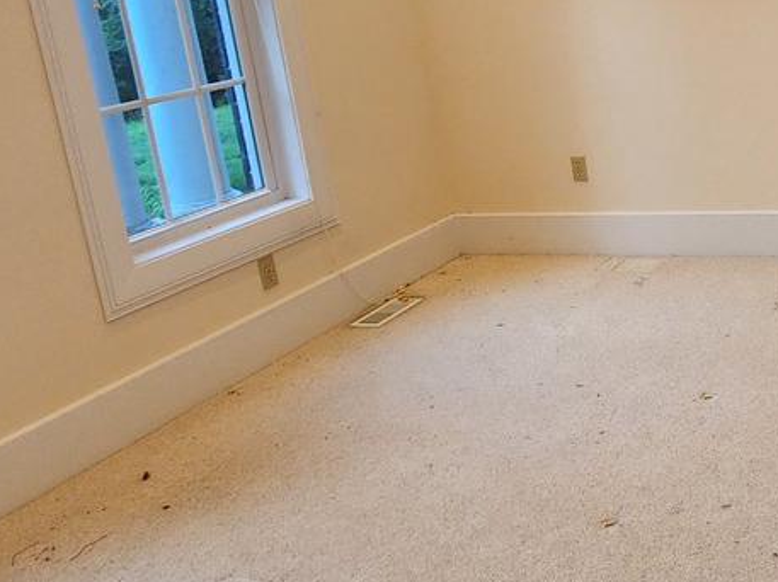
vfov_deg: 34.3
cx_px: 747
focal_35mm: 41
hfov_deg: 41.0
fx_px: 921
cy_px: 140
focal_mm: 2.2
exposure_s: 1/60
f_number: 2.2
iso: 160
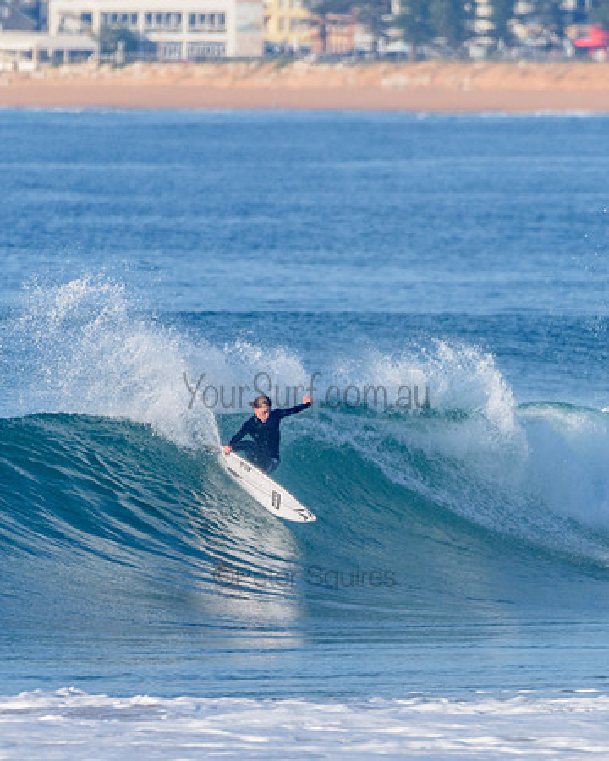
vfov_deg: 1.7
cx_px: 334
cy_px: 560
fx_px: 25779
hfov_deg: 1.4
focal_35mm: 1144
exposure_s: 1/2000
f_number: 5.6
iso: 180
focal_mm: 500
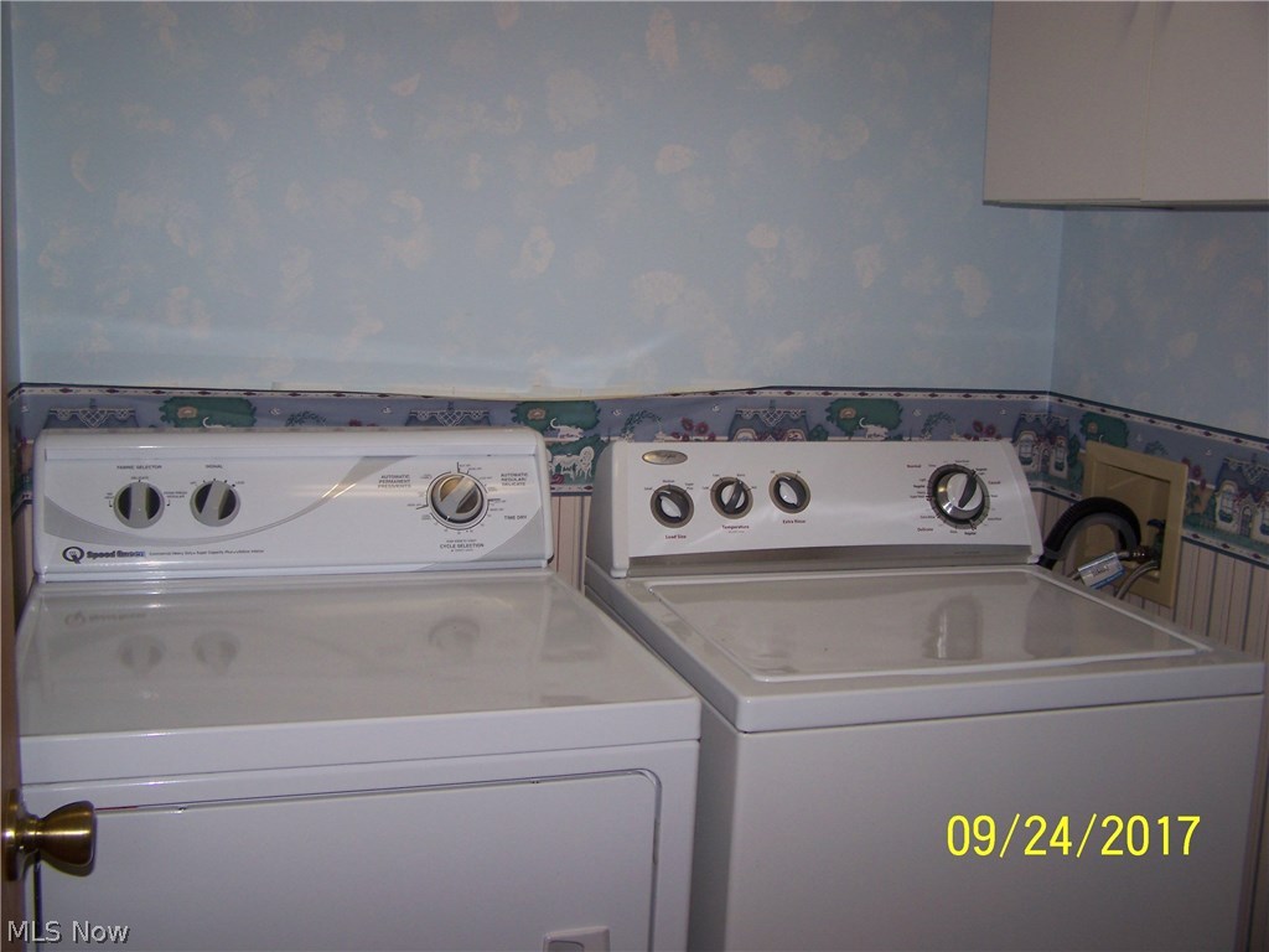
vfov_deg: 37.7
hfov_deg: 49.0
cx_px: 634
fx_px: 1393
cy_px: 476
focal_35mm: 38
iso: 80
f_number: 2.8
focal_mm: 6.3
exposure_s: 1/60
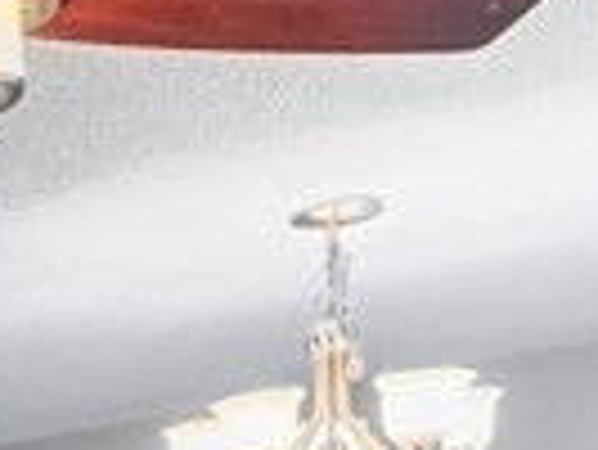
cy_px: 1019
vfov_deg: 11.5
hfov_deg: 11.0
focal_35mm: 110
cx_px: -1218
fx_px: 1902
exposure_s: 1/10
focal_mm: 14
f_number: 7.1
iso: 1000
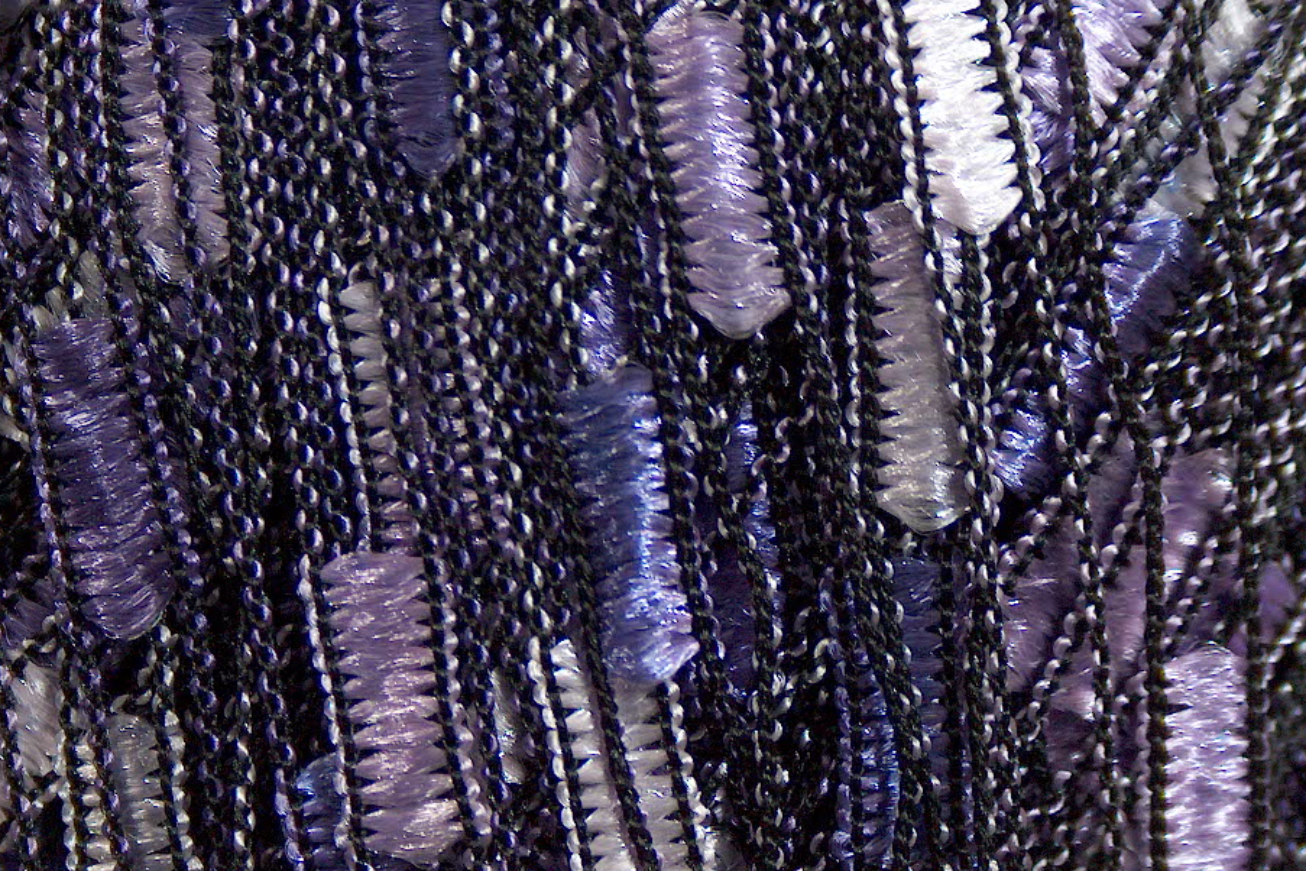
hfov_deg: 13.9
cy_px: 634
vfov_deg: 9.3
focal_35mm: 148
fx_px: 5369
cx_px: 571
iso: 100
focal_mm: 20.29
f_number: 2.9
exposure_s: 1/4.59
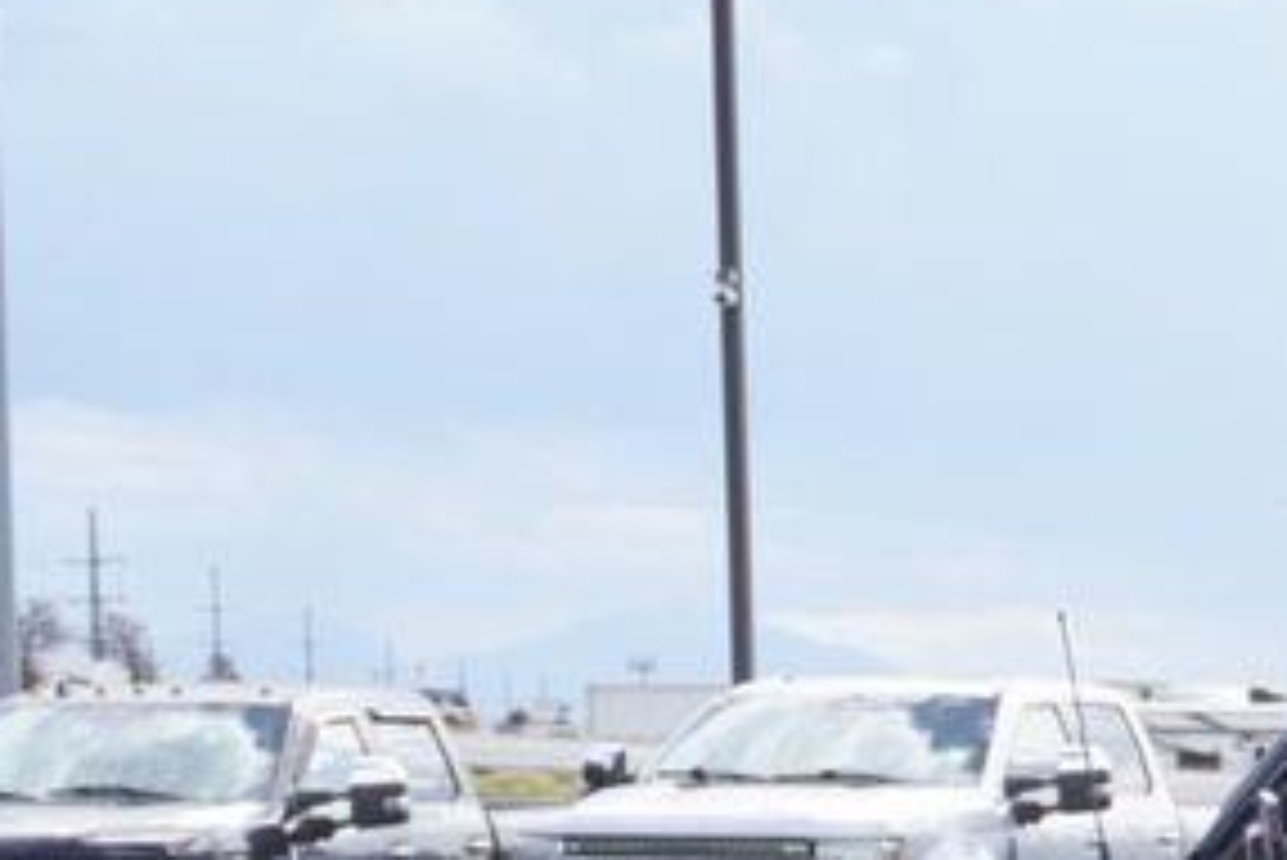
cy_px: 1261
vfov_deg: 9.3
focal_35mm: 145
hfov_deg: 12.9
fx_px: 5179
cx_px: 2282
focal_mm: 27
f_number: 6.3
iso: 100
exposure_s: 1/125
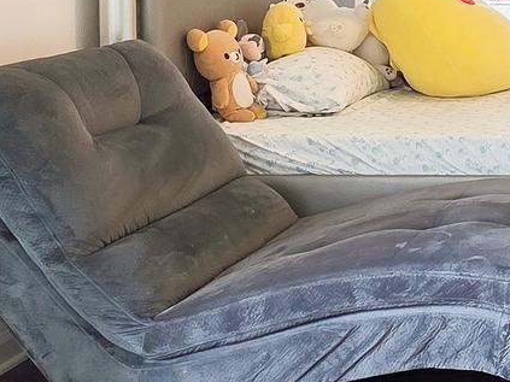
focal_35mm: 63
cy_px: -13
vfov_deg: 22.3
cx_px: 635
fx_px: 928
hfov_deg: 26.7
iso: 125
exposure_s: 1/120
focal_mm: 2.2
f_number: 1.9
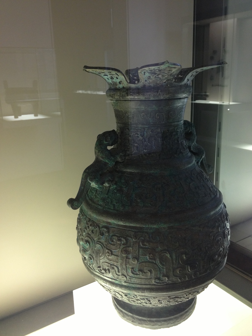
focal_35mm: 35
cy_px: 168
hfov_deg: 40.7
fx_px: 340
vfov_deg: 52.6
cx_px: 126
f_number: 2.4
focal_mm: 4.28
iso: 125
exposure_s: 1/20
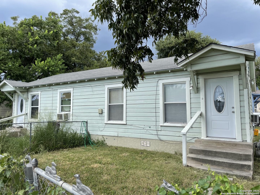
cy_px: 98
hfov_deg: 67.3
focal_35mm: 26
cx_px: 130
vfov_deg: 53.1
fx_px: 195
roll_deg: +0.1
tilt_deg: +4.7
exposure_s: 1/1511
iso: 32
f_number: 1.6
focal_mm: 4.2
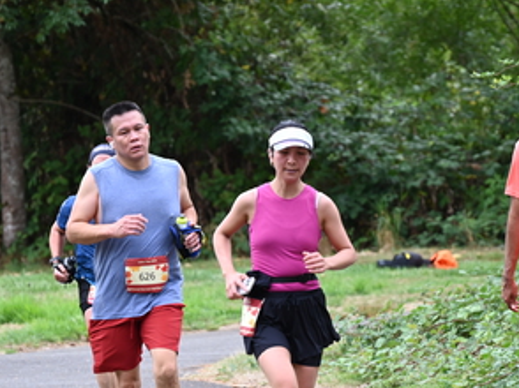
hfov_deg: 5.5
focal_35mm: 360
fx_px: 5393
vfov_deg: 4.1
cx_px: 277
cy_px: 237
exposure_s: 1/250
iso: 500
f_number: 6.3
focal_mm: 200
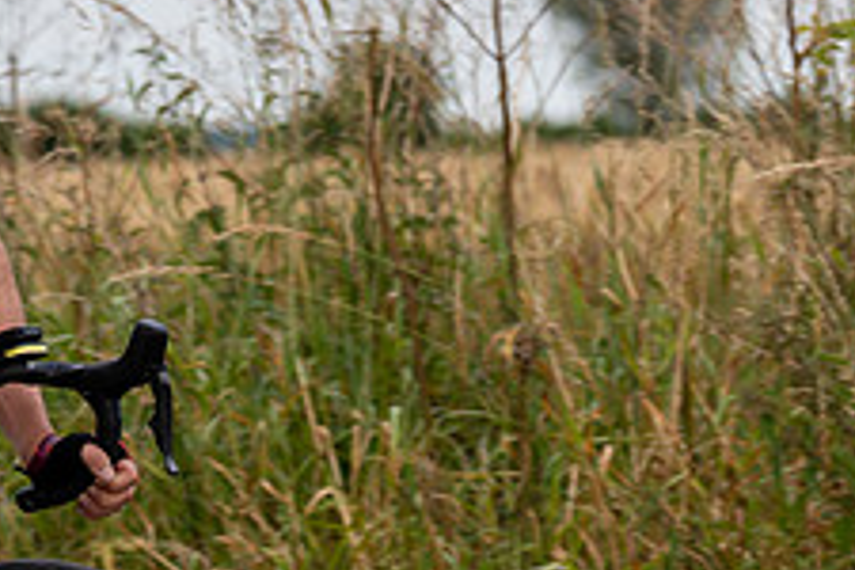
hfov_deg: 8.1
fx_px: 5985
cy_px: 189
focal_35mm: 252
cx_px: -219
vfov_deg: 5.5
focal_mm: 81
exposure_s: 1/1000
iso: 320
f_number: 3.2
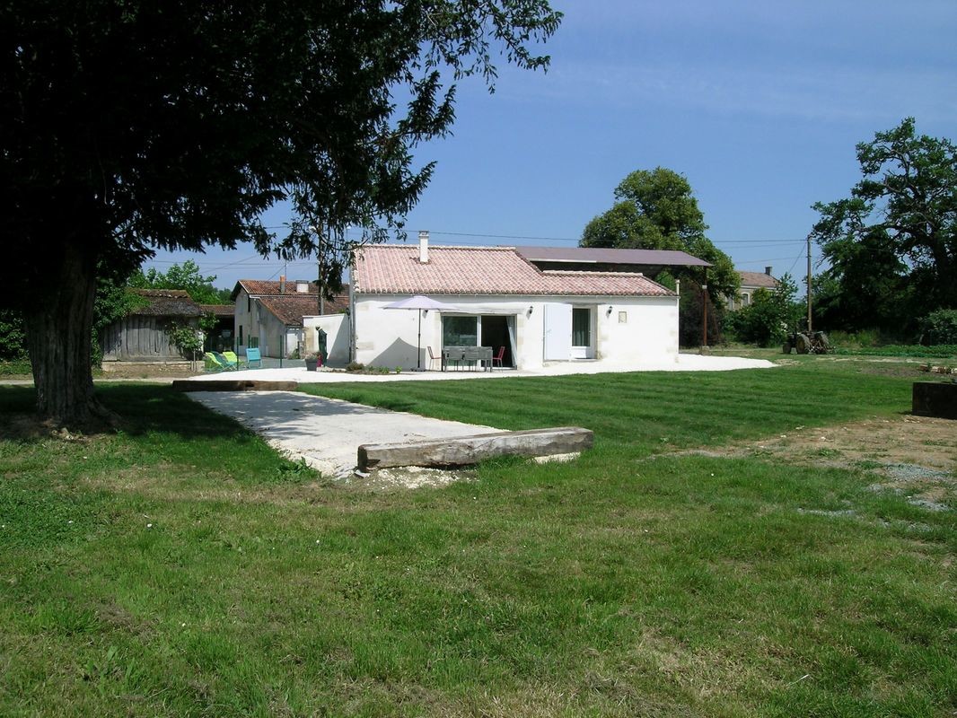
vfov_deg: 49.8
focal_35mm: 28
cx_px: 478
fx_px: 774
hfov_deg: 63.4
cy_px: 359
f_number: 7.1
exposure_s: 1/338
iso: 50
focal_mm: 5.8
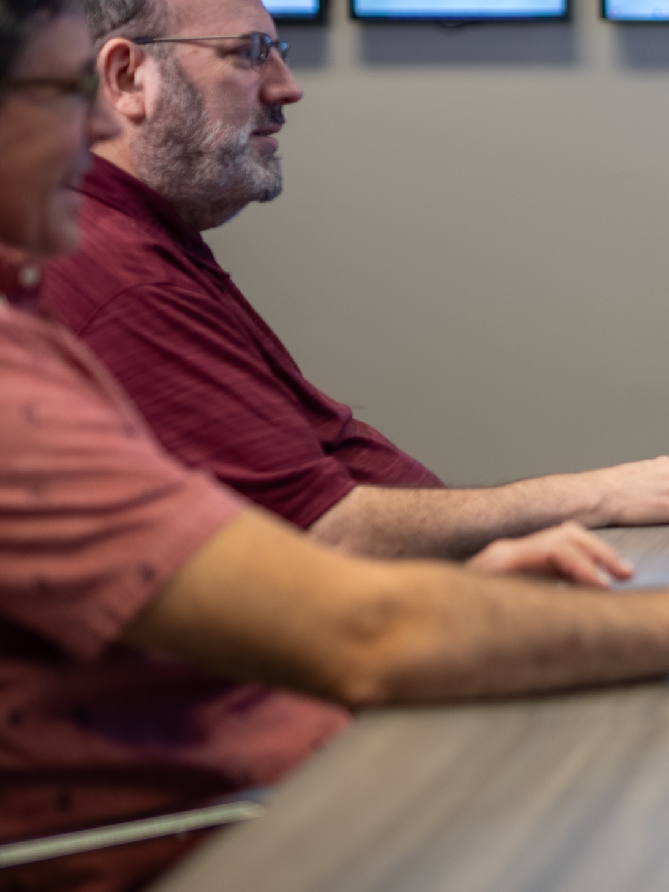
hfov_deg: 10.1
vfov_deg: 14.1
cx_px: 1108
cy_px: 343
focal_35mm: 140
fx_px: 3609
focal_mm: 50
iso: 125
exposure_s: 1/60
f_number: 1.8
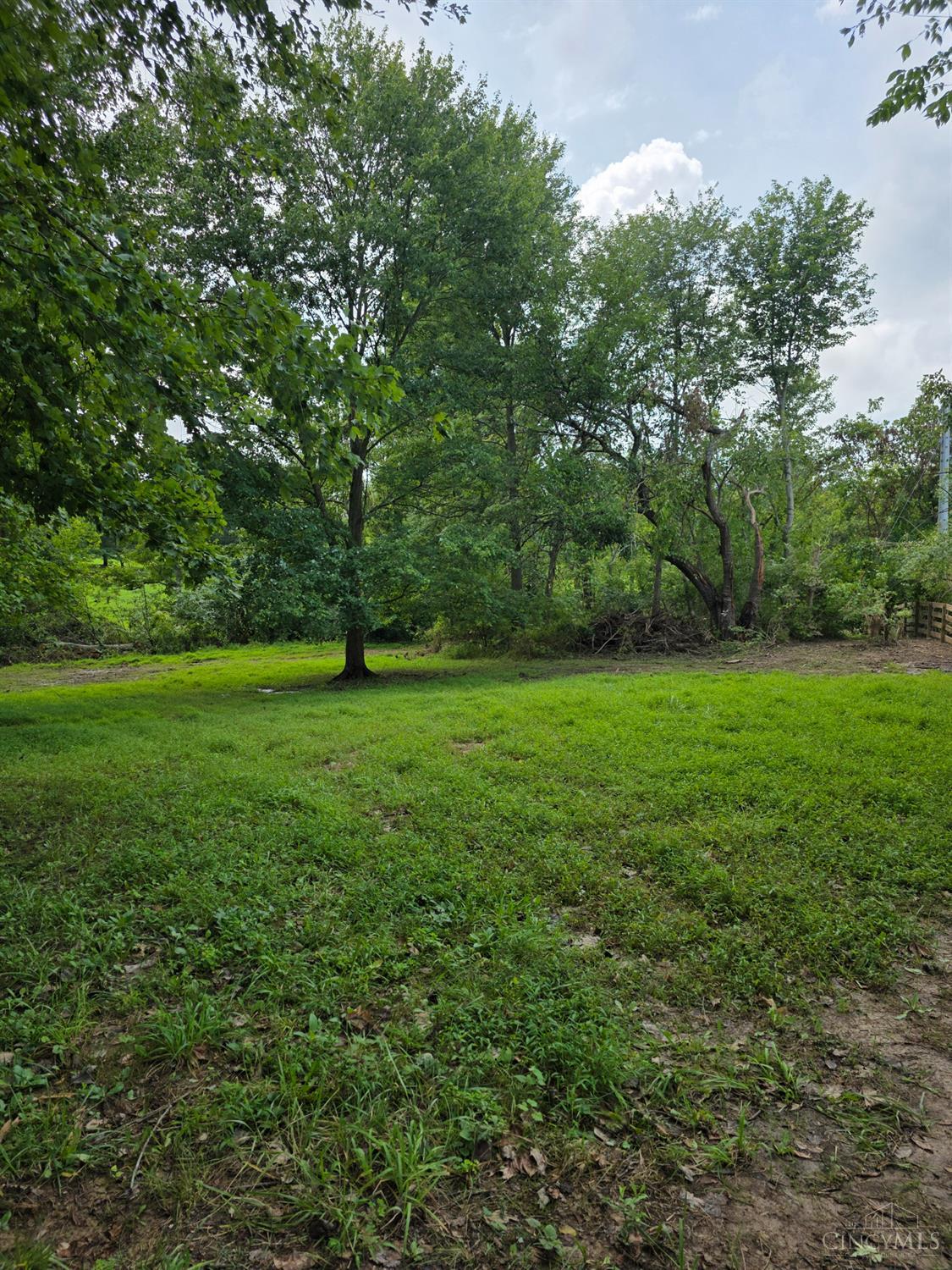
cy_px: 635
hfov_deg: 58.9
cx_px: 476
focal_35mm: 23
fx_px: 843
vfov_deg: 73.9
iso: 80
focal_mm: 6.3
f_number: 1.7
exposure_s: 1/3768
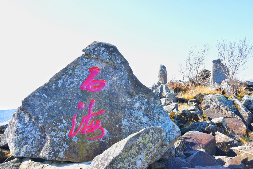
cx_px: 126
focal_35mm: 33
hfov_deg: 57.2
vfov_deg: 40.0
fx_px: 232
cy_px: 84
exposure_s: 1/60
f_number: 8
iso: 100
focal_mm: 22
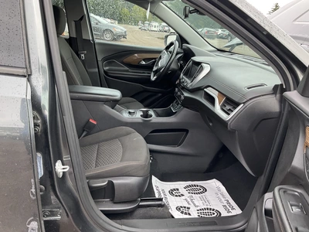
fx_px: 259
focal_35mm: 29
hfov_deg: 61.7
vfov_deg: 48.2
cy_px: 116
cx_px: 154
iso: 20
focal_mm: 3
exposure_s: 1/127
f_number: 1.8
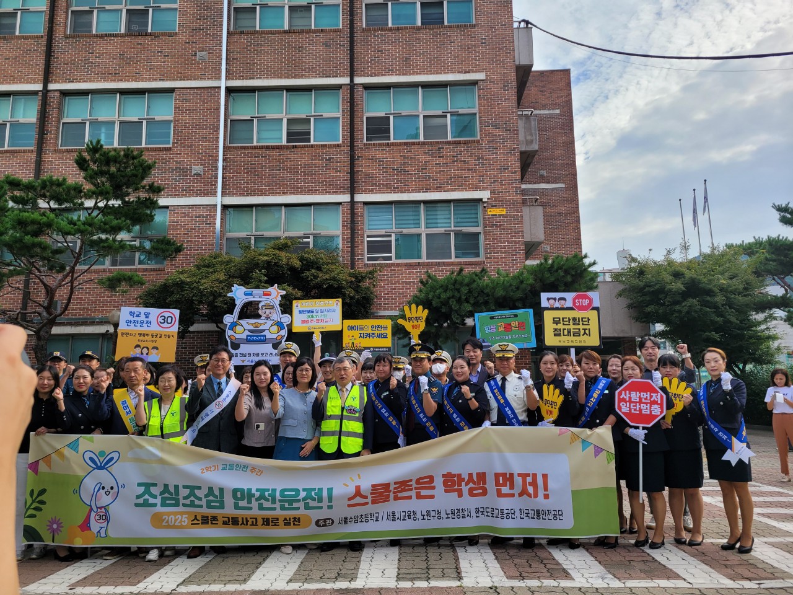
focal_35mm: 26
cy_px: 298
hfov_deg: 67.3
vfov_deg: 53.1
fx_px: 596
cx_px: 396
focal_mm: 5.4
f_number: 1.8
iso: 40
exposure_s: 1/1336
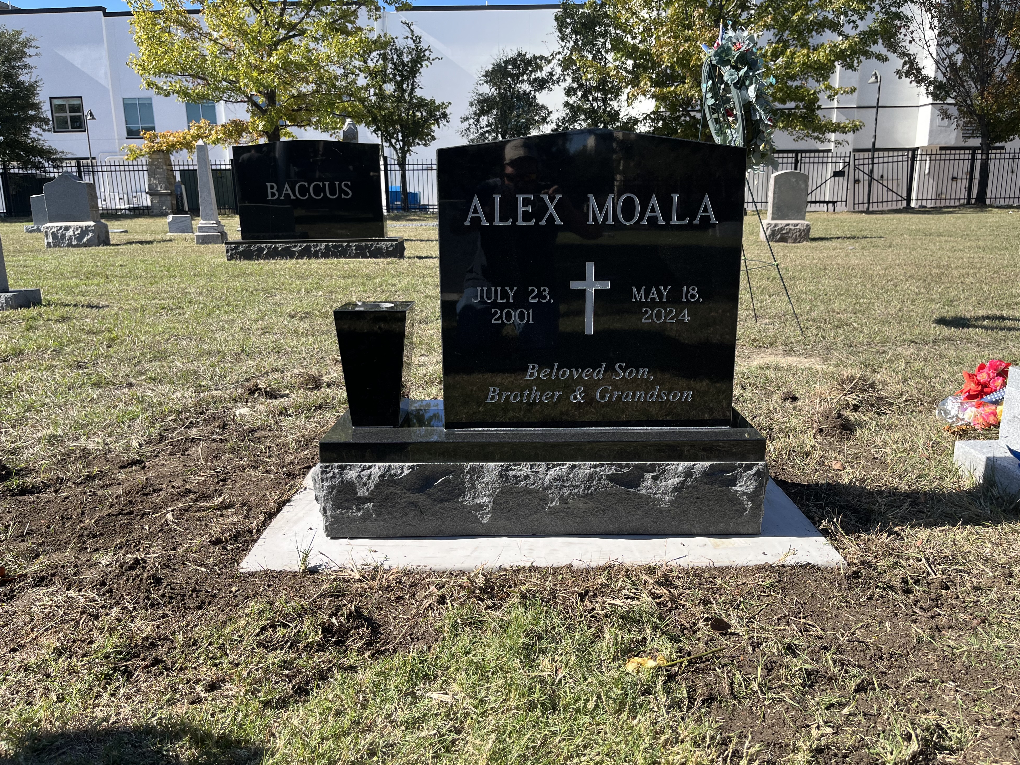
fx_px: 796
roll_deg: +1.3
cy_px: 385
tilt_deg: -13.8
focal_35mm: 27
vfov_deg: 51.4
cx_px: 529
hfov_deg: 65.3
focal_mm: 5.1
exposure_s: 1/1748
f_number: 1.6
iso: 50
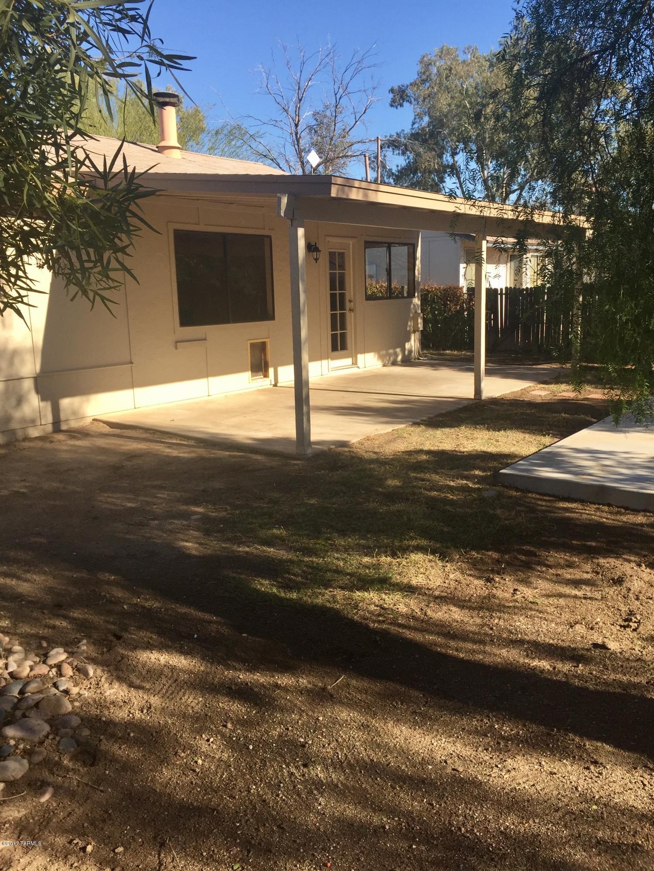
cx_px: 327
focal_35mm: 29
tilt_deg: -9.0
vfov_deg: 61.7
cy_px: 436
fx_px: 731
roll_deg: +1.4
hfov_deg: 48.2
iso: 32
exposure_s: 1/1130
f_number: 2.2
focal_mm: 4.15
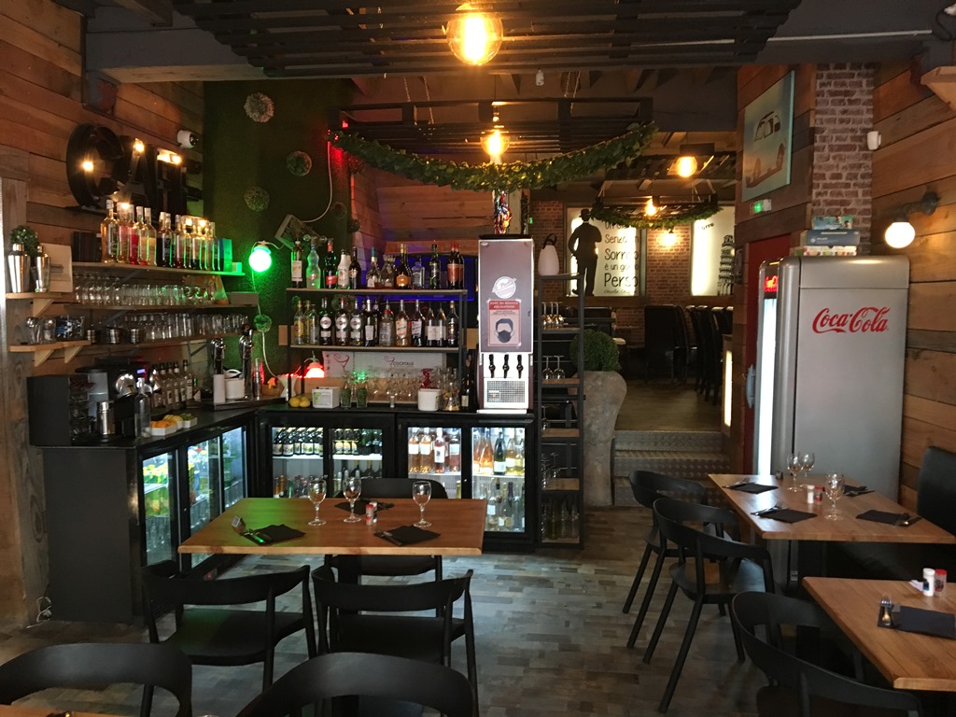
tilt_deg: -4.2
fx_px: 801
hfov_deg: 61.7
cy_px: 358
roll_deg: -0.1
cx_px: 478
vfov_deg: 48.2
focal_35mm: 29
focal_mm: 4.15
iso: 200
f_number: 2.2
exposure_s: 1/17
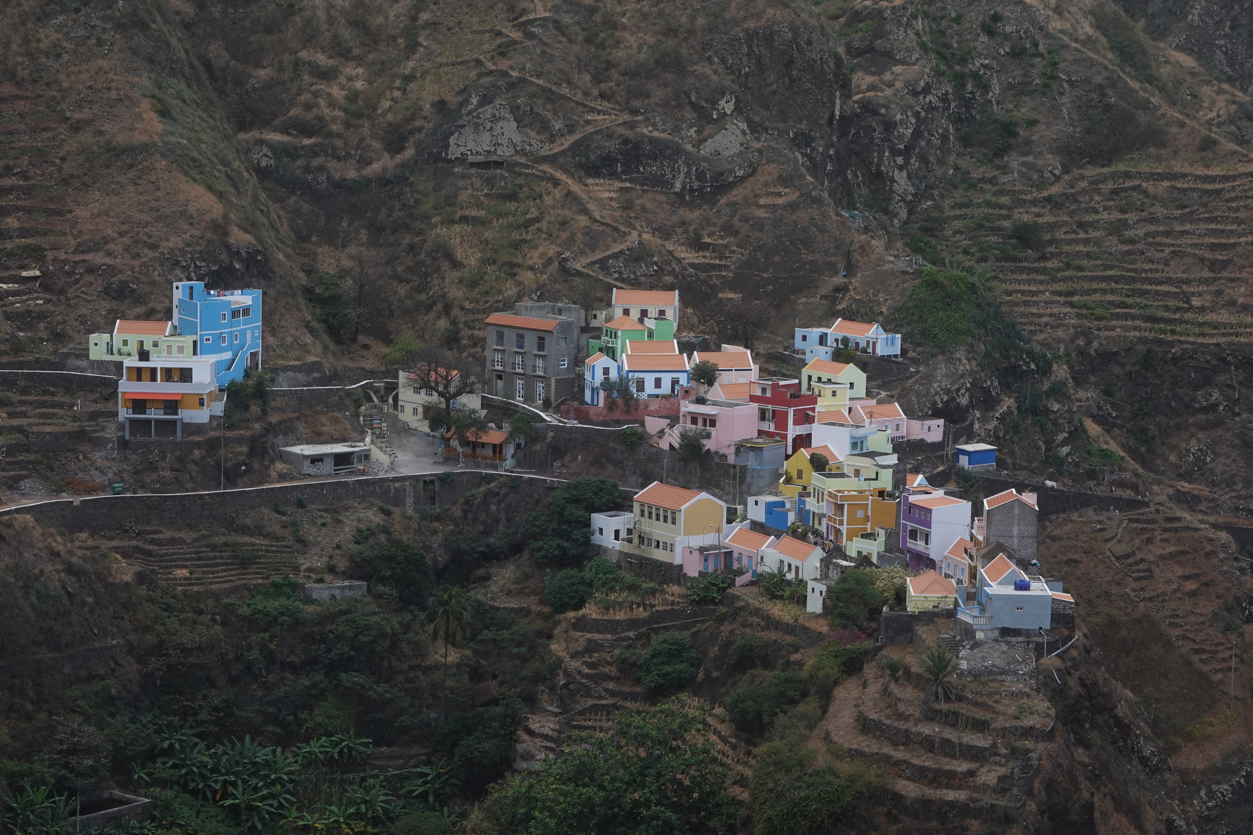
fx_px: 2854
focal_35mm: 82
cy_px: 421
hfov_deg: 24.8
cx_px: 623
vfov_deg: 16.7
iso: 125
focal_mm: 29.67
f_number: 10
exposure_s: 1/80
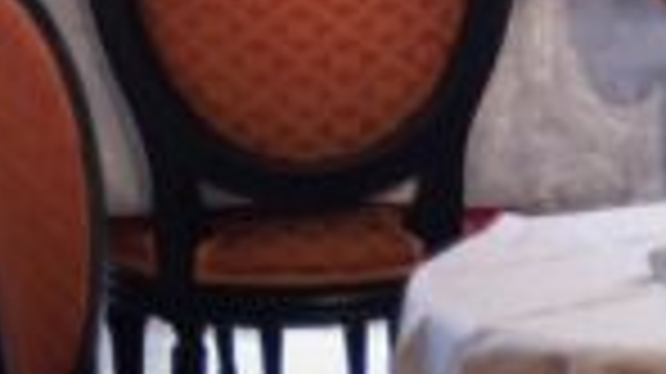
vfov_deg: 5.5
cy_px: -424
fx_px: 3759
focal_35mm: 213
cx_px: 1062
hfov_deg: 9.8
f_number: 1.4
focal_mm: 50
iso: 800
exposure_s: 1/250
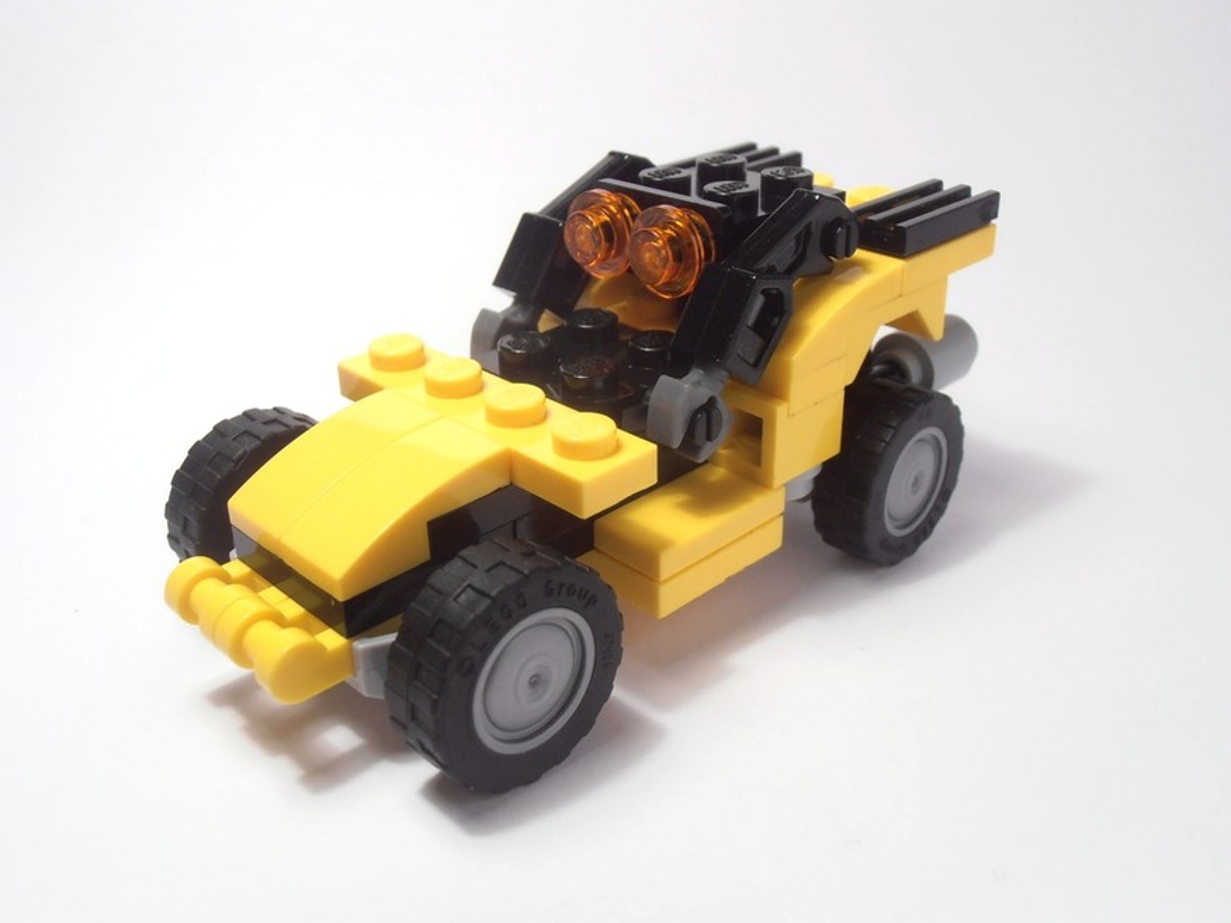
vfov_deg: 37.7
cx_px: 600
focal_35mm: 38
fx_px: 1351
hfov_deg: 49.0
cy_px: 453
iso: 80
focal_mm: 6.61
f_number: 3.9
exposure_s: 1/50
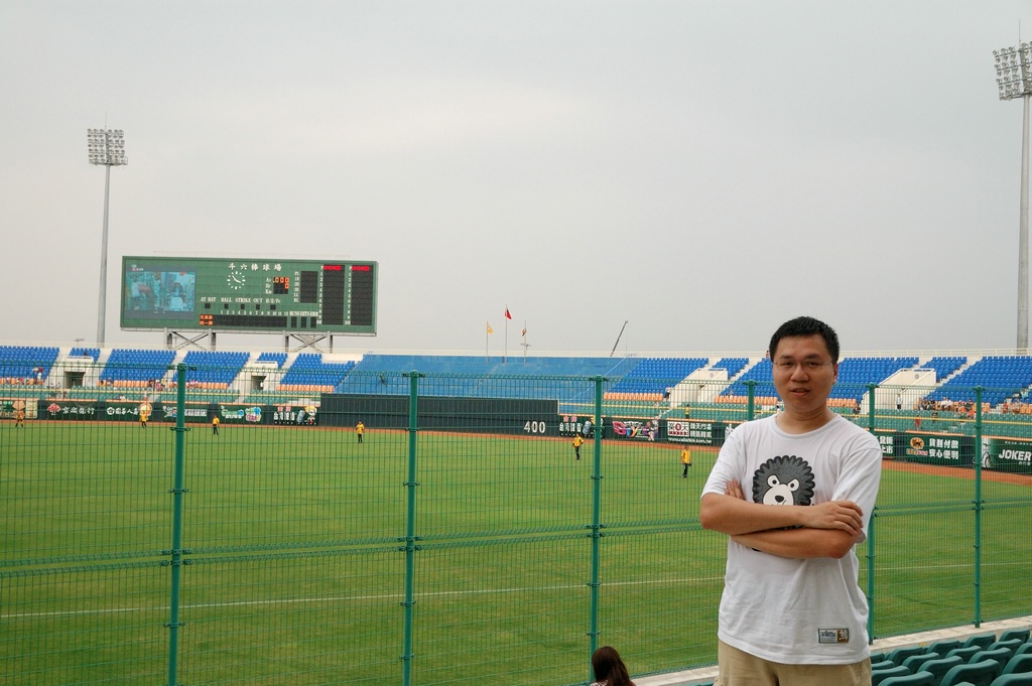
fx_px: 1031
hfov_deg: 53.2
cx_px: 516
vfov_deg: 36.8
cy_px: 343
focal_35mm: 36
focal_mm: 24
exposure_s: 1/400
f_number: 5.6
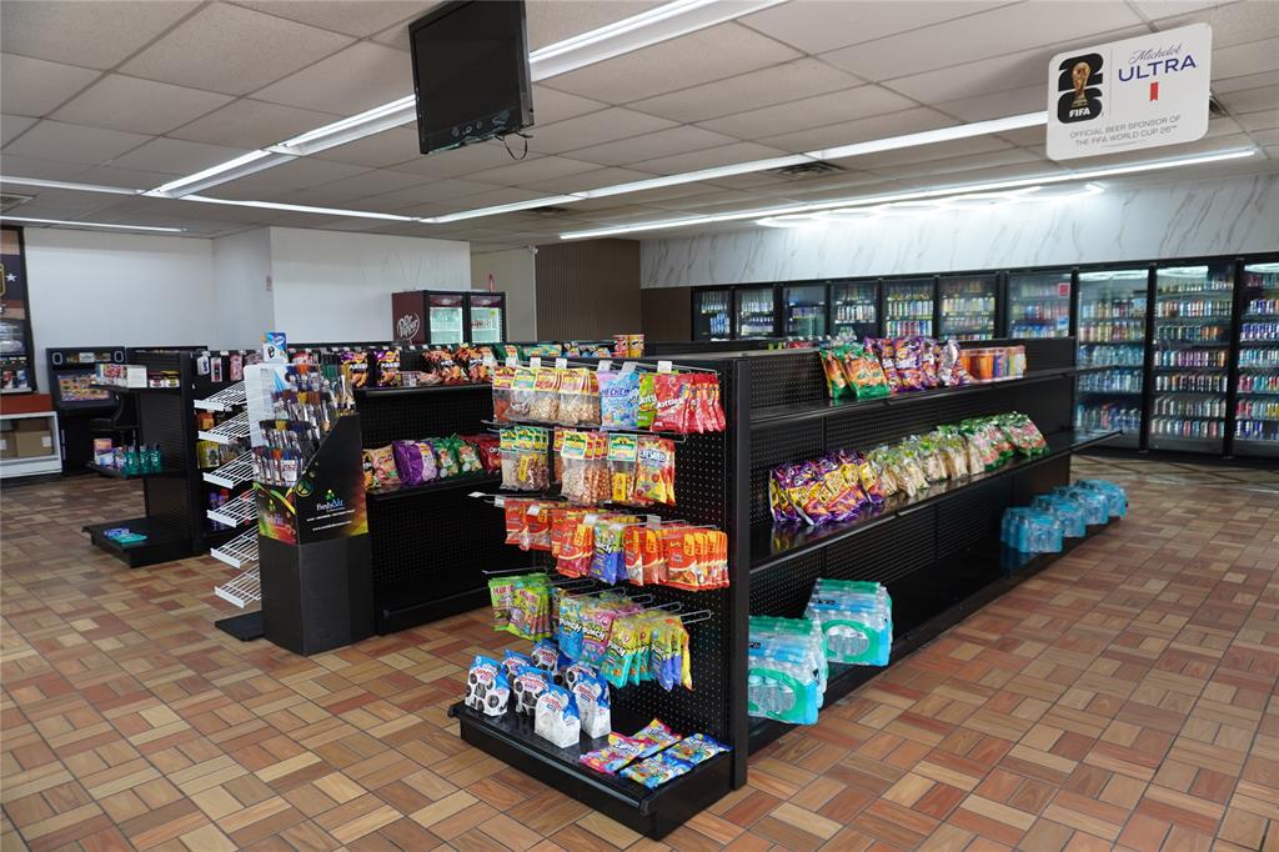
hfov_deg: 73.8
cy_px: 426
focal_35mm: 24
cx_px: 640
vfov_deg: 53.1
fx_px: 852
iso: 320
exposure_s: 1/160
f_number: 4
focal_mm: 16
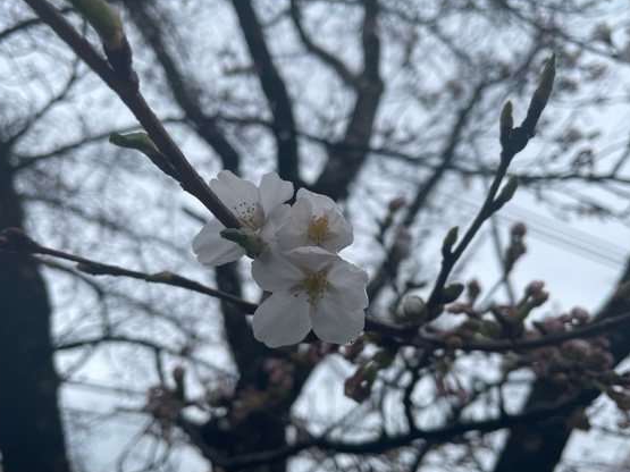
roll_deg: +1.5
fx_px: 546
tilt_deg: +40.5
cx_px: 309
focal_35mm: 30
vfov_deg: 46.8
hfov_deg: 60.0
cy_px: 244
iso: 32
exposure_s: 1/511
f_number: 1.6
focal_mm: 4.2
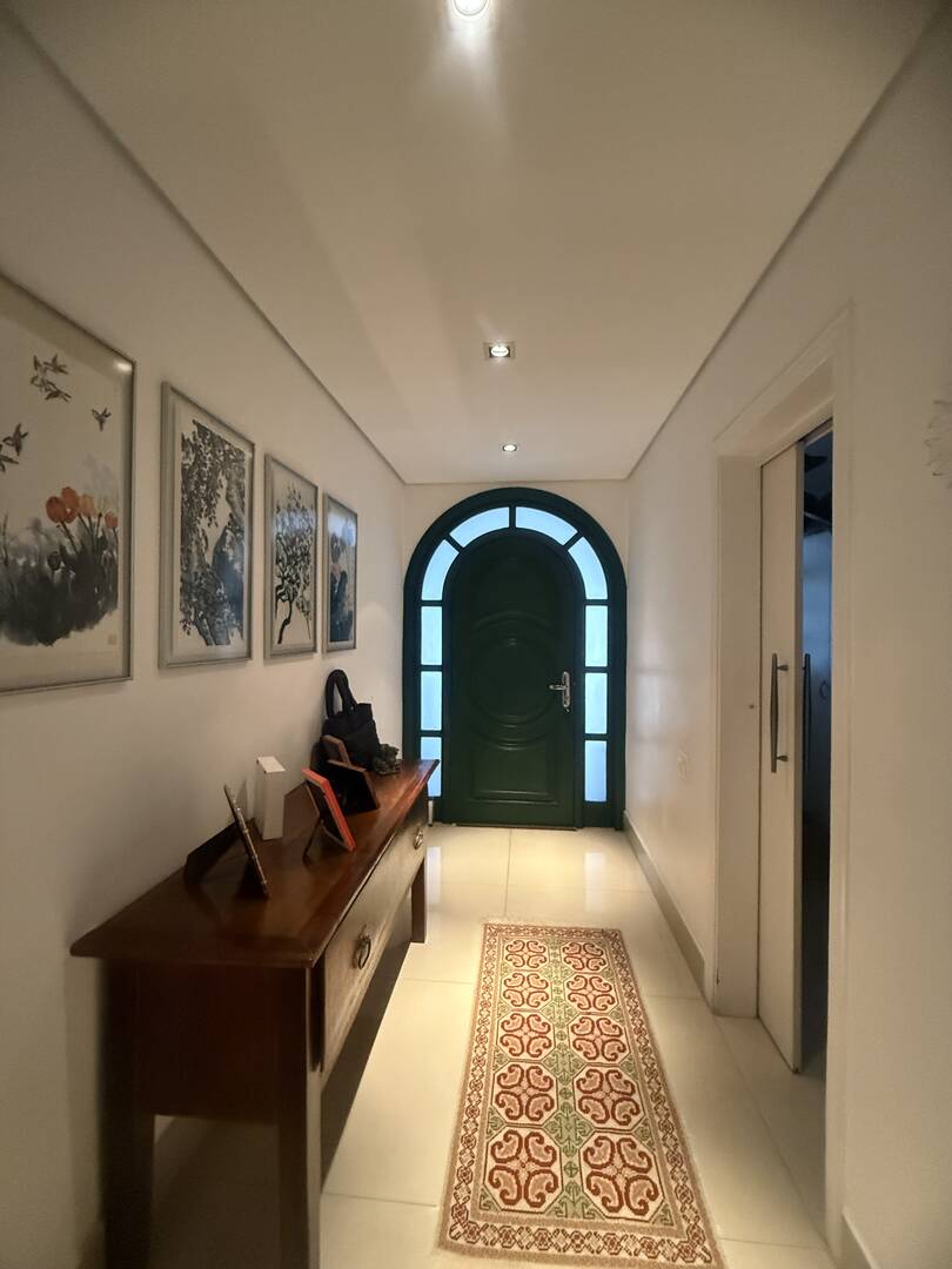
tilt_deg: +0.3
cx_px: 476
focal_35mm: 14
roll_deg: +0.7
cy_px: 634
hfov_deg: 85.7
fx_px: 513
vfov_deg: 102.1
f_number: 2.2
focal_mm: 2.22
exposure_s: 1/60
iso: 800
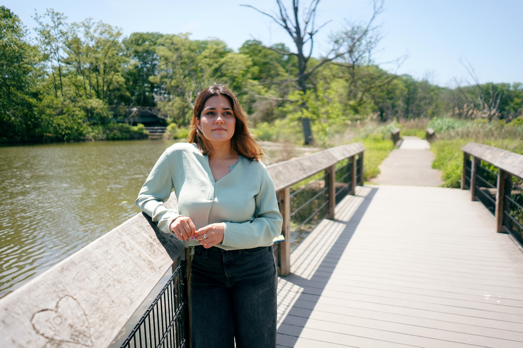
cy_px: 174
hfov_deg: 65.5
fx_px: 407
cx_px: 262
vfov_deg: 46.4
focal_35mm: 28
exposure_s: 1/6400
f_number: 2
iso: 320
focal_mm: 28
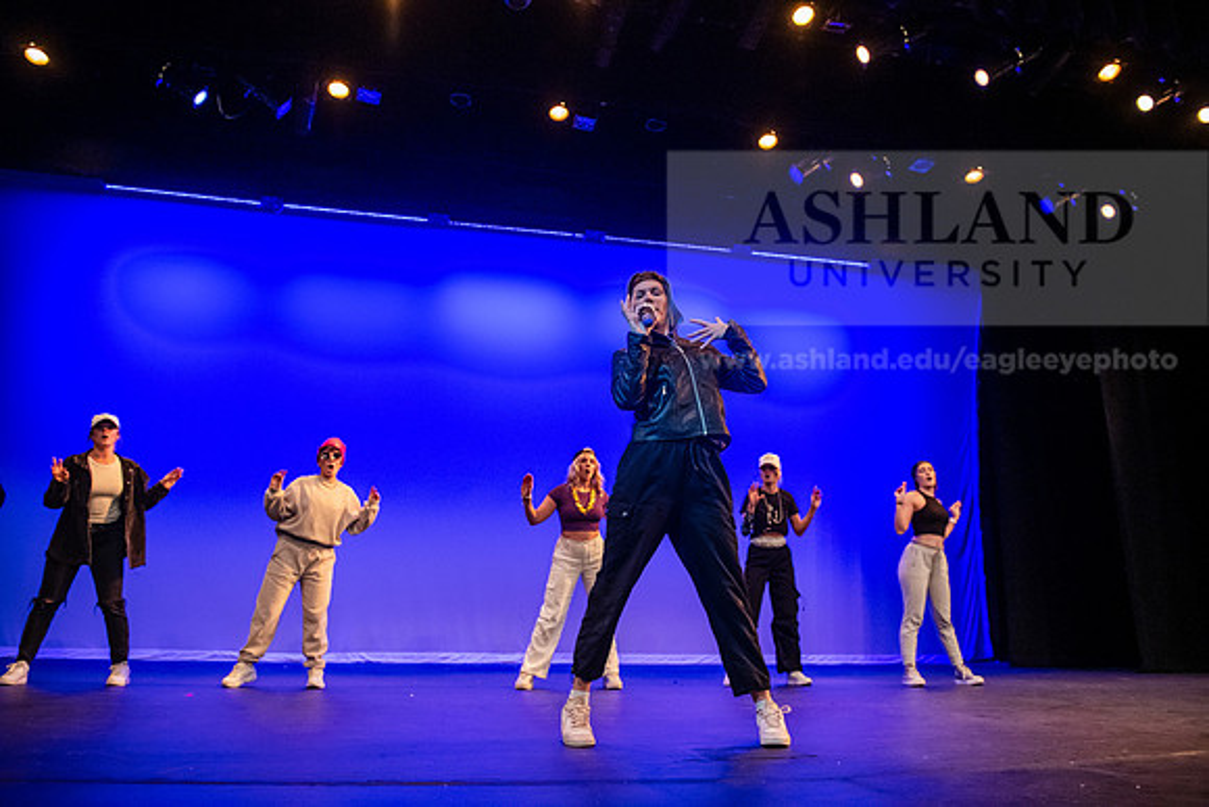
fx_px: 907
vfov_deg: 48.0
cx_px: 604
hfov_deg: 67.4
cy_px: 404
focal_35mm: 27
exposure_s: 1/320
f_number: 3.5
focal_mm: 27
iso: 4000
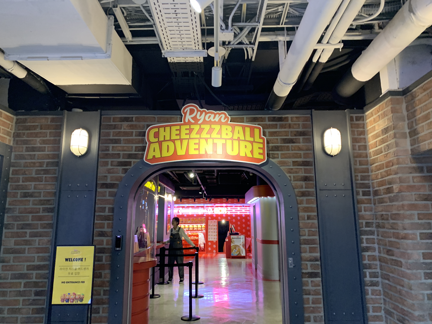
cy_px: 162
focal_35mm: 26
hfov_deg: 67.3
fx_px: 324
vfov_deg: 53.1
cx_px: 216
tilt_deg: +11.3
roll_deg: +2.2
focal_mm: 4.25
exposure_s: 1/60
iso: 250
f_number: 1.8
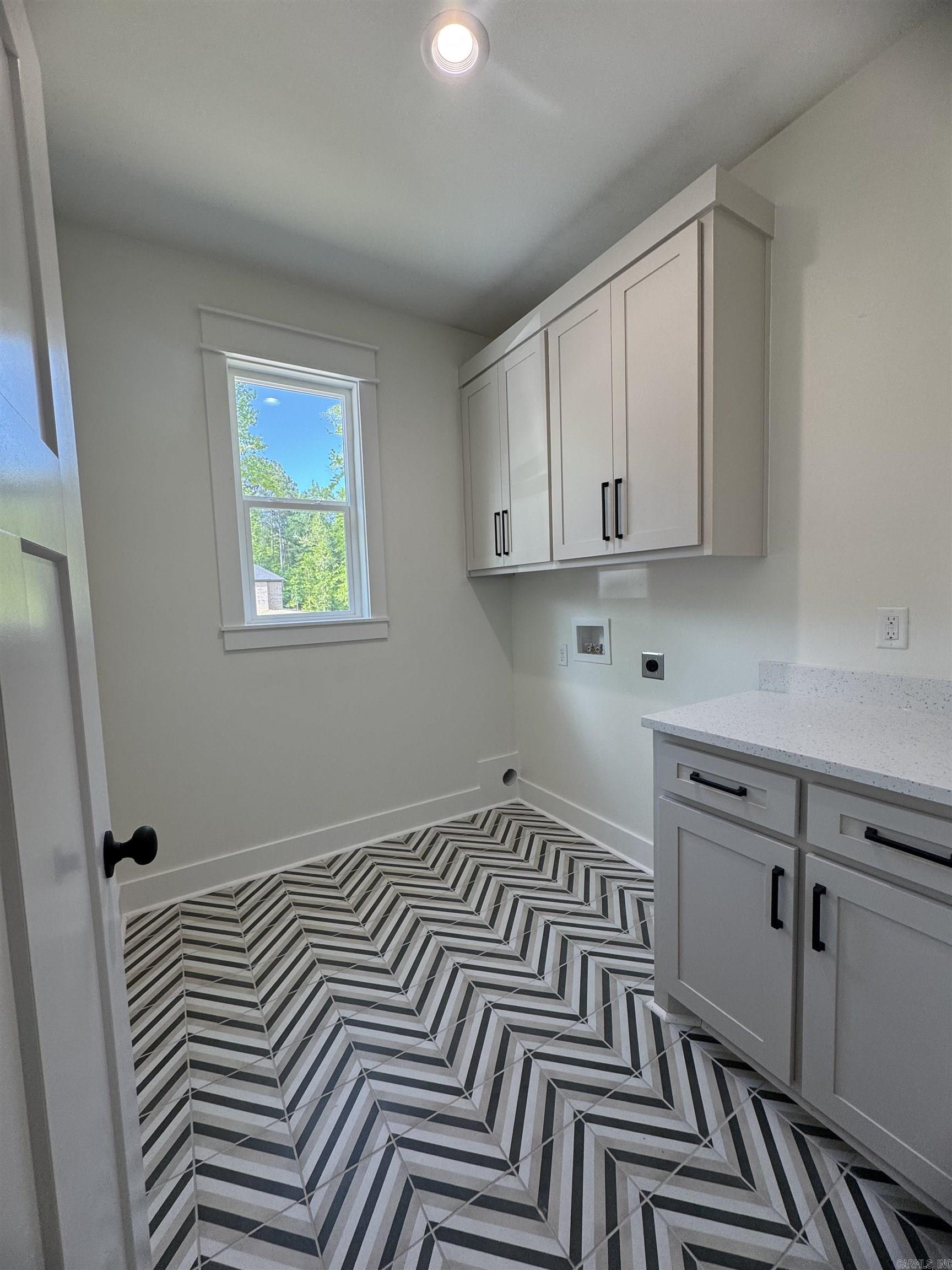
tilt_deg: -5.2
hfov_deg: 85.7
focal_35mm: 14
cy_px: 635
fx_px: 513
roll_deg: +2.4
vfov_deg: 102.1
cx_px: 476
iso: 125
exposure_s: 1/120
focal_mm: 2.22
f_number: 2.2
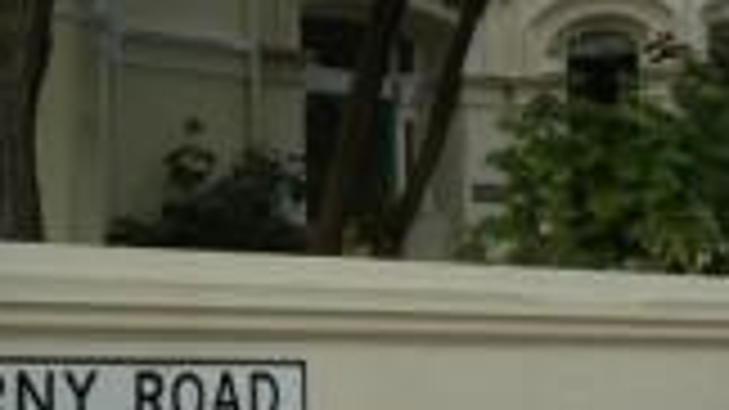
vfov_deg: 15.3
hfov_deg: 25.7
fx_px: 1507
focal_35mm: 78
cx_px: -18
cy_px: 342
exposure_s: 1/200
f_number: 7.1
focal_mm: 18
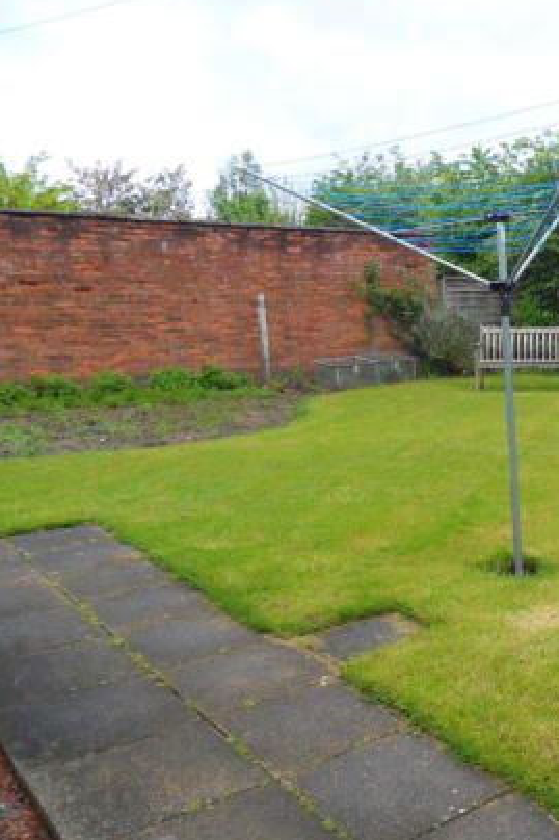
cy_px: 444
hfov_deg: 32.7
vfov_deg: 53.1
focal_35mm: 36
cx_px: 604
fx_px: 839
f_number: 7.5
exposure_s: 1/90
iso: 80
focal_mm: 4.2
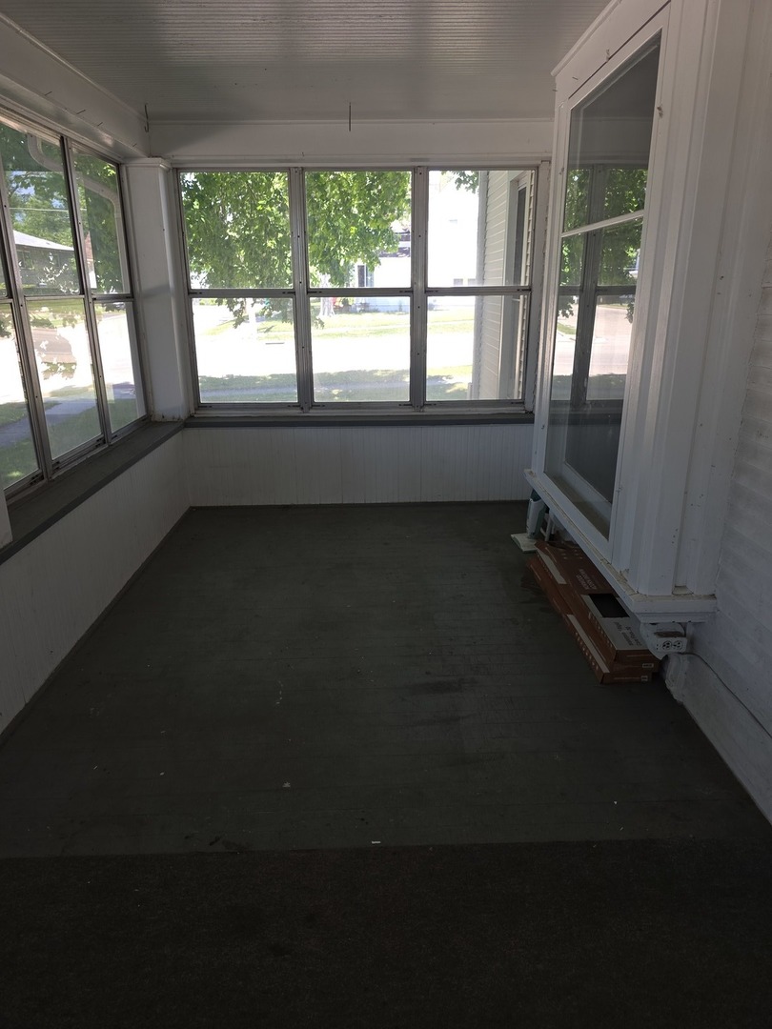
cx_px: 386
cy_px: 514
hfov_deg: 58.9
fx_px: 684
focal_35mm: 23
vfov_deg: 73.9
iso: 12
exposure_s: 1/60
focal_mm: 6.3
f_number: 1.7
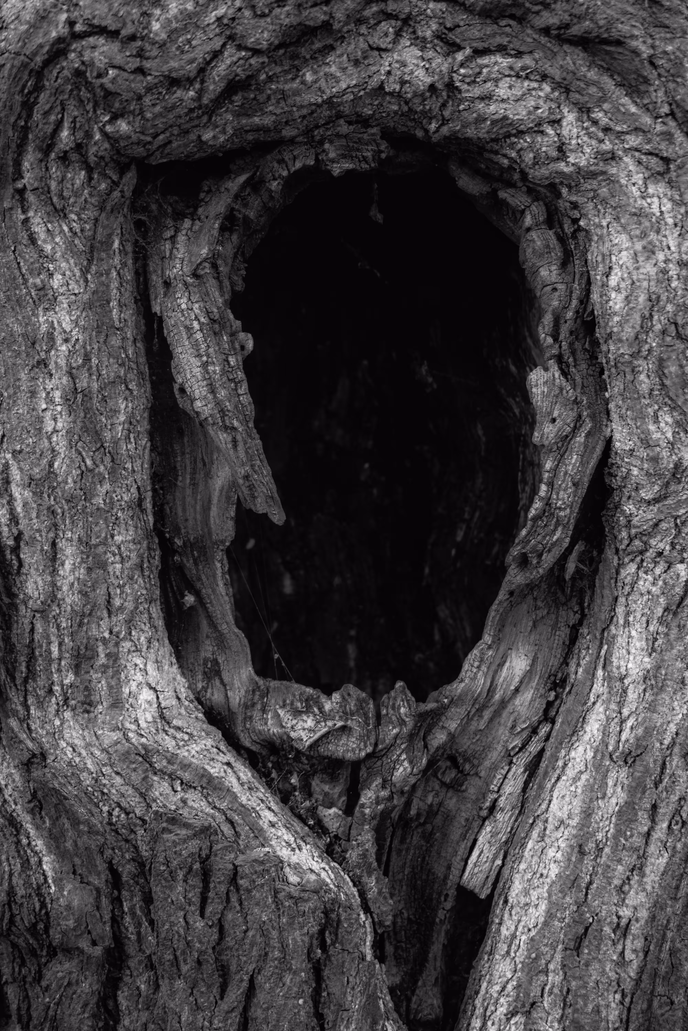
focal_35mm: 60
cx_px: 344
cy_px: 516
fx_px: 1720
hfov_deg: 22.6
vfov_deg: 33.4
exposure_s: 1/40
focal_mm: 40
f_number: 5.6
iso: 100
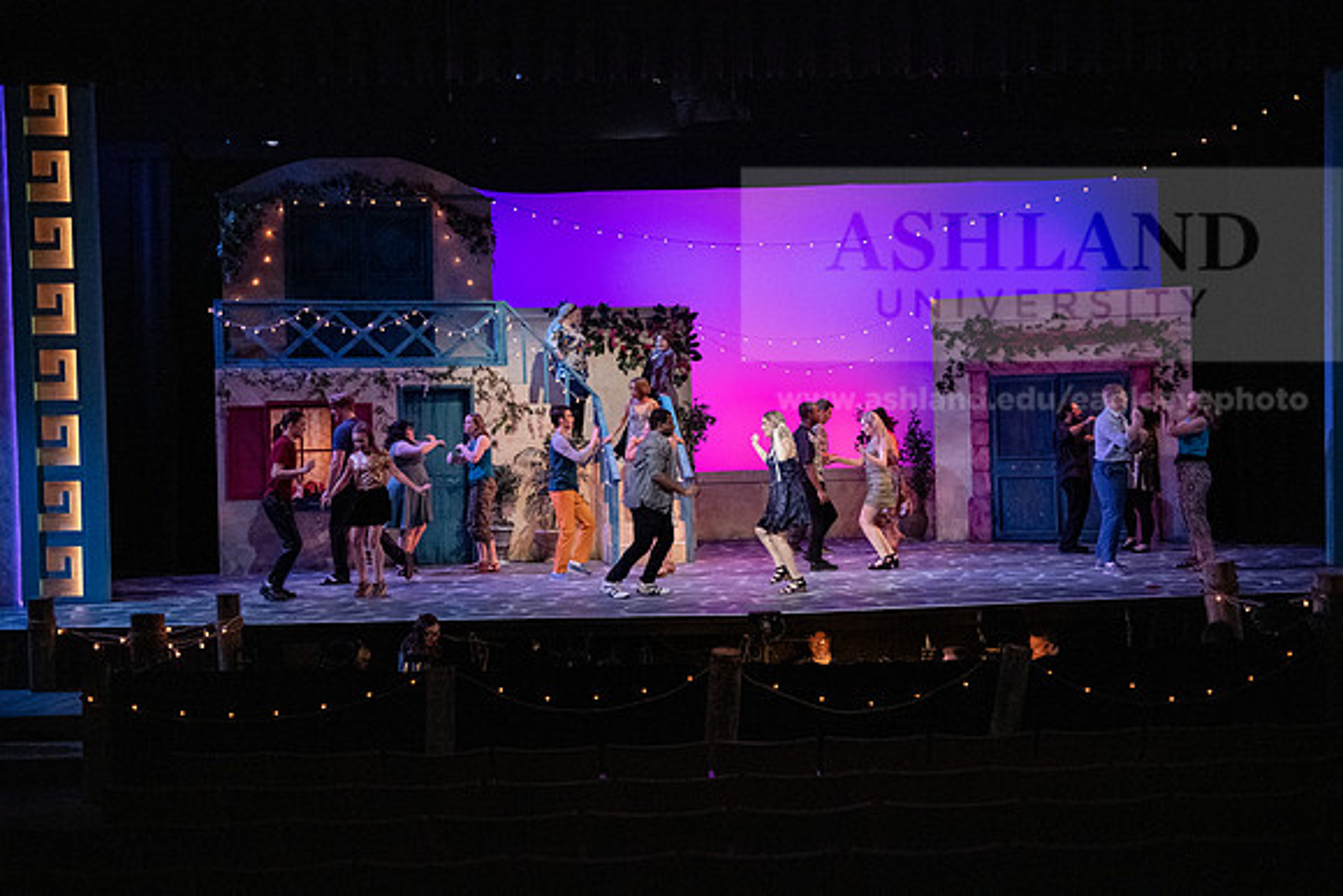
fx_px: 1493
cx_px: 672
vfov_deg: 33.4
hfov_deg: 48.4
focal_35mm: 40
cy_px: 448
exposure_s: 1/400
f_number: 2.8
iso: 6400
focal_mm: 40
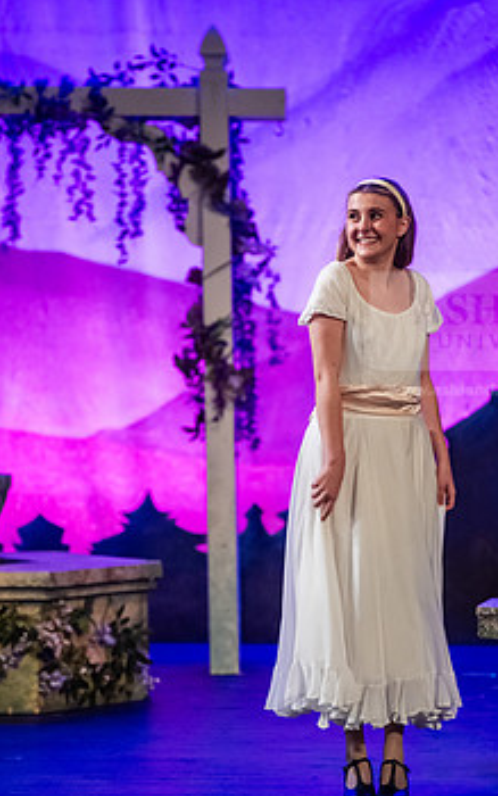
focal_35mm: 249
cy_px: 414
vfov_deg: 8.4
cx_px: 334
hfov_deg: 5.3
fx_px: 5403
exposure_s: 1/200
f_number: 3.2
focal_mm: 190
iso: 4000
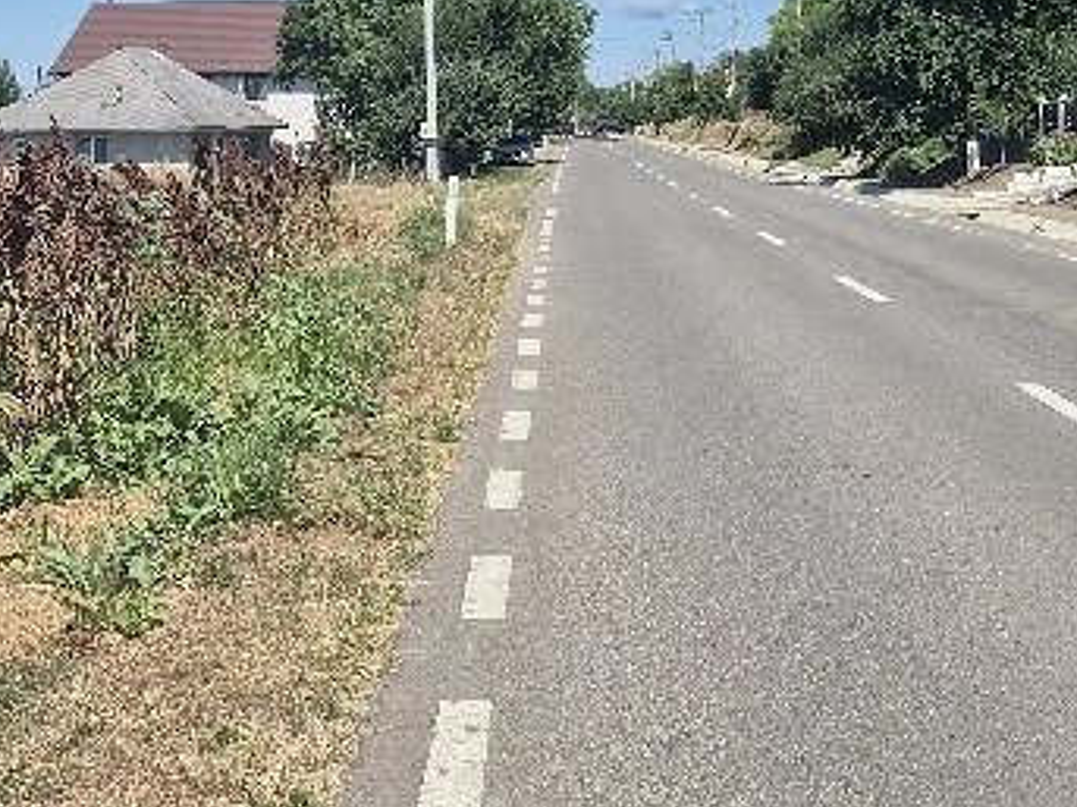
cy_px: 157
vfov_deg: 21.6
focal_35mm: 67
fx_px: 2084
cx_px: 440
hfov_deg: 28.9
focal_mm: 5.4
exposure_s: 1/2000
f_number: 1.8
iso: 25
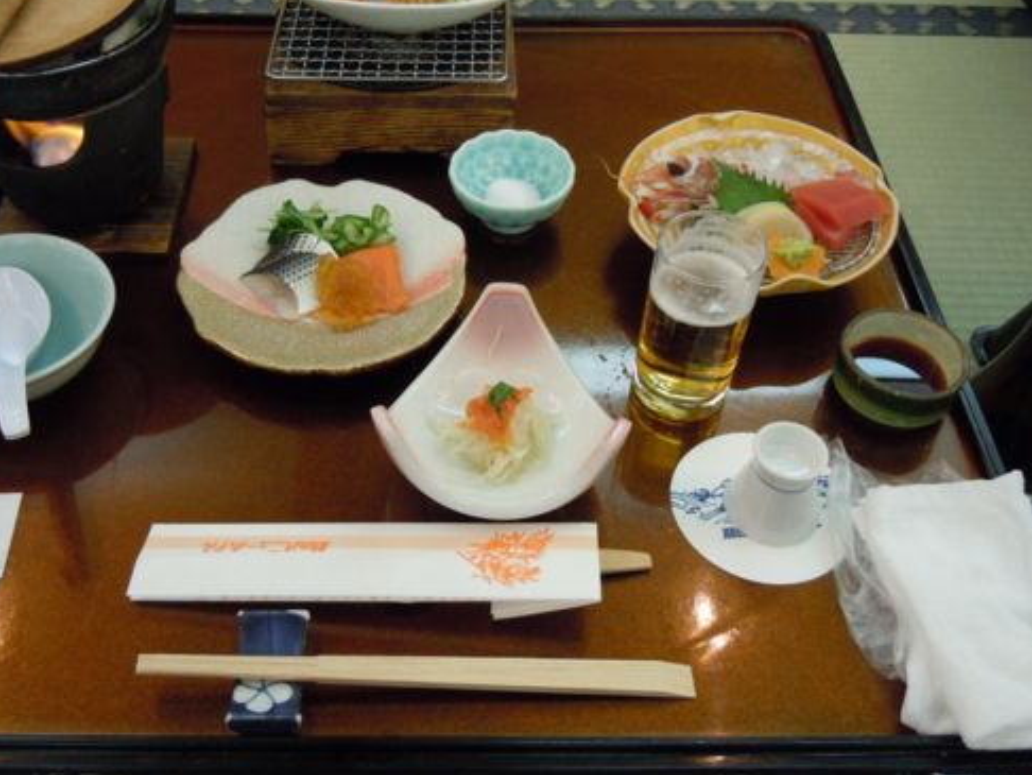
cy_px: 327
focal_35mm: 37
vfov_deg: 38.6
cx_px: 446
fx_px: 1104
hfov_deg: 50.0
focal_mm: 5.4
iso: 400
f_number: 3.5
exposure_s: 1/25
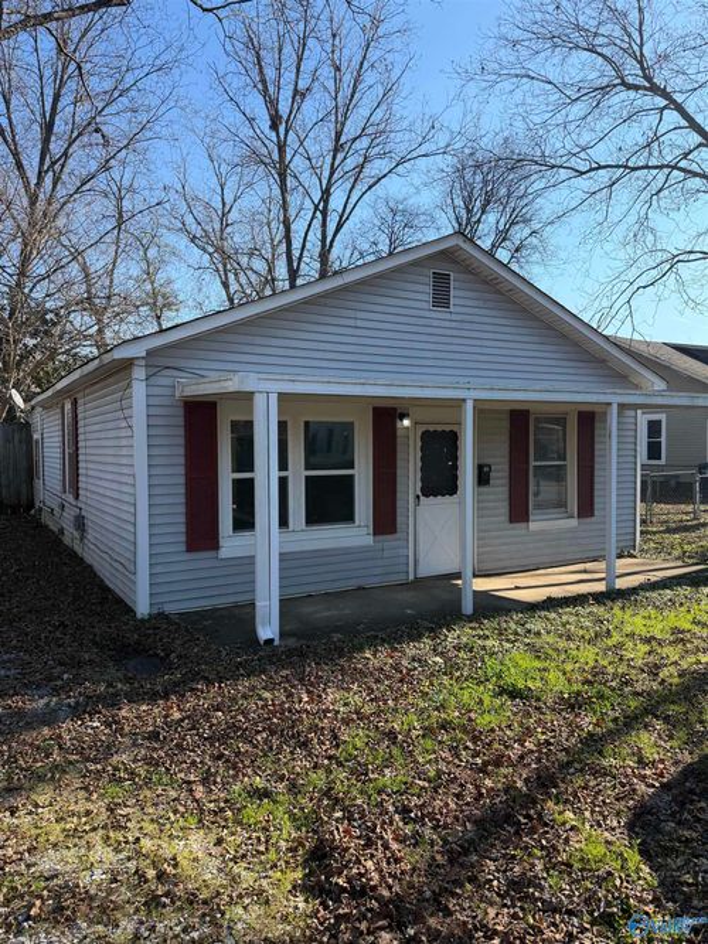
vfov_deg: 71.6
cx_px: 354
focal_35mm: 24
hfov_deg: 56.8
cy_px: 472
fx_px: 655
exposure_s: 1/2445
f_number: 1.78
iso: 100
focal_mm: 6.76
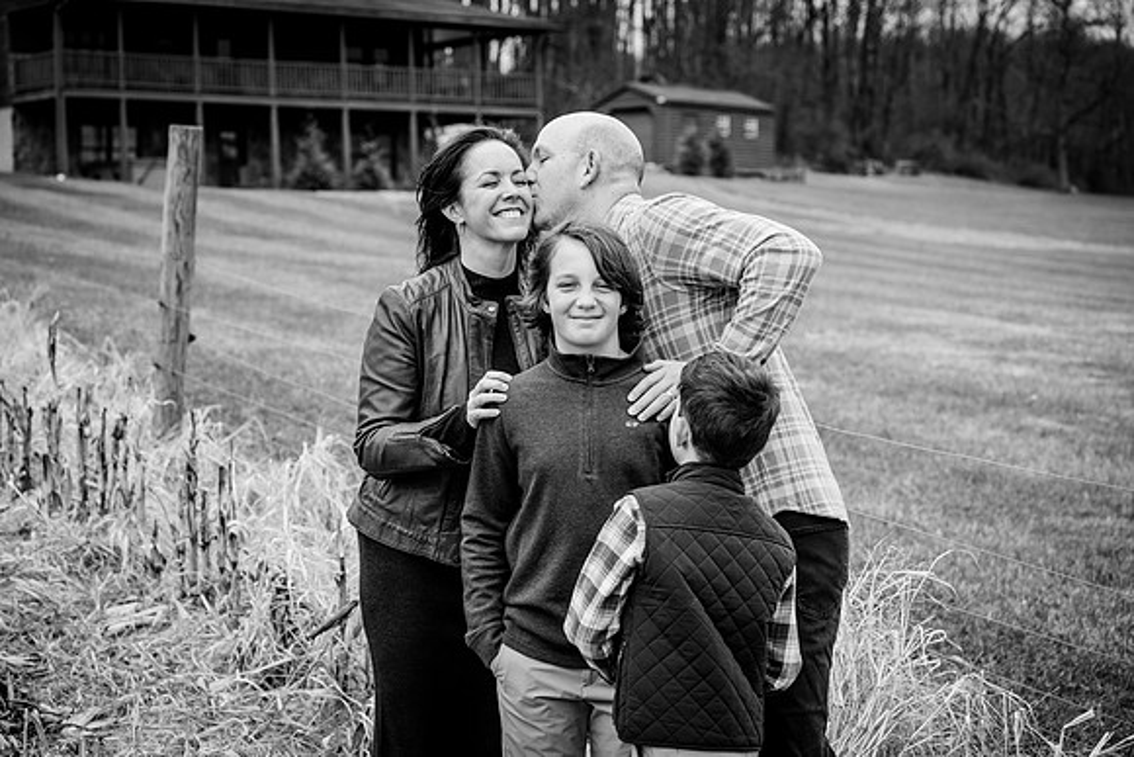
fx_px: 2678
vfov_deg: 16.1
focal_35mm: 85
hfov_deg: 23.9
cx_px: 567
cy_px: 378
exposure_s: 1/320
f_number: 5
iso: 320
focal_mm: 85
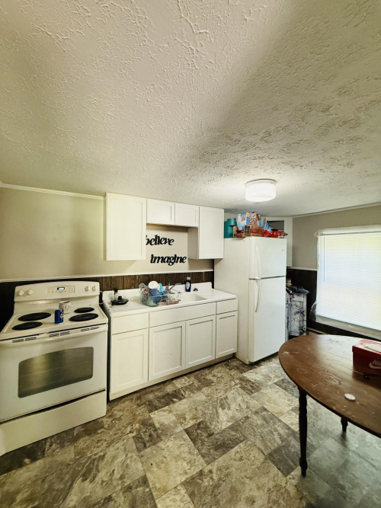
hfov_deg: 85.7
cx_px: 190
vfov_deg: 102.1
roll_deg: -0.7
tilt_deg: +0.5
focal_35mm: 14
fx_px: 206
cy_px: 254
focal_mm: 2.22
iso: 400
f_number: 2.2
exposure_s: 1/60
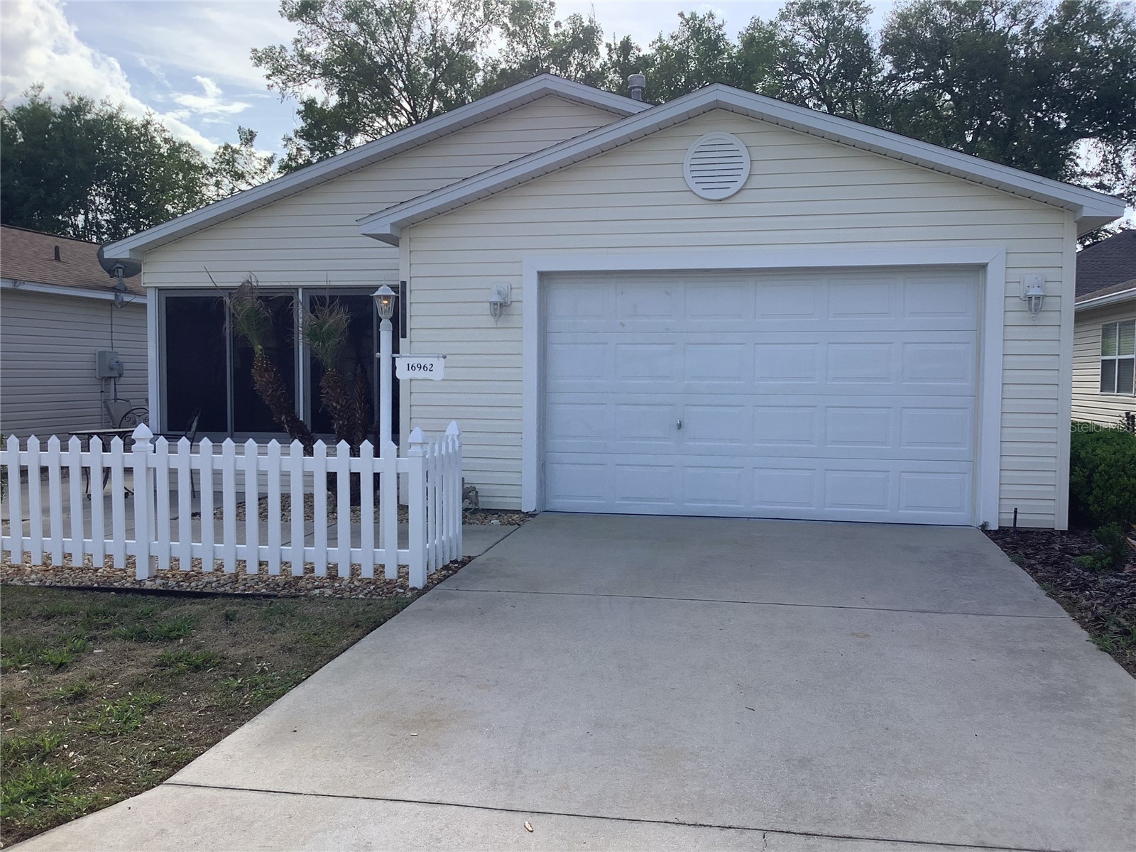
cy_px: 426
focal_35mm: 31
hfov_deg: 58.4
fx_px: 1017
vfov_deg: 45.4
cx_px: 568
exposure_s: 1/791
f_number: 2.4
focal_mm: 3.3
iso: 25
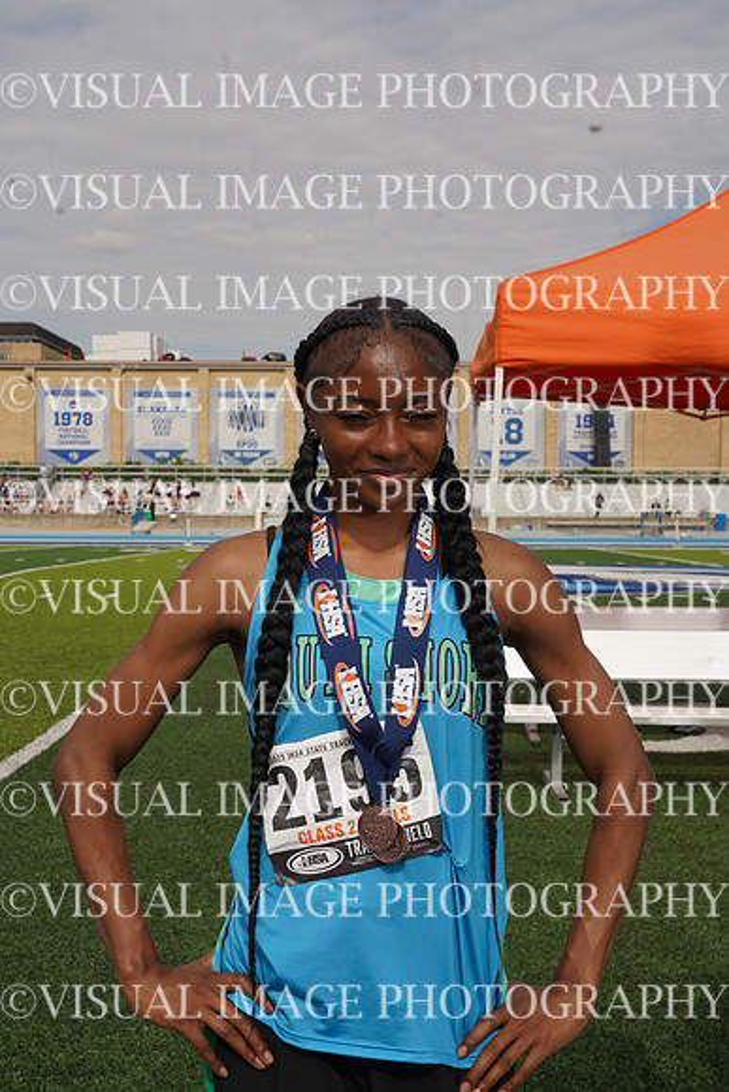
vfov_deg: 45.4
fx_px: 1305
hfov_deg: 31.2
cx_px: 364
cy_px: 546
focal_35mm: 43
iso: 100
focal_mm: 43
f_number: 11
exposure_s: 1/250
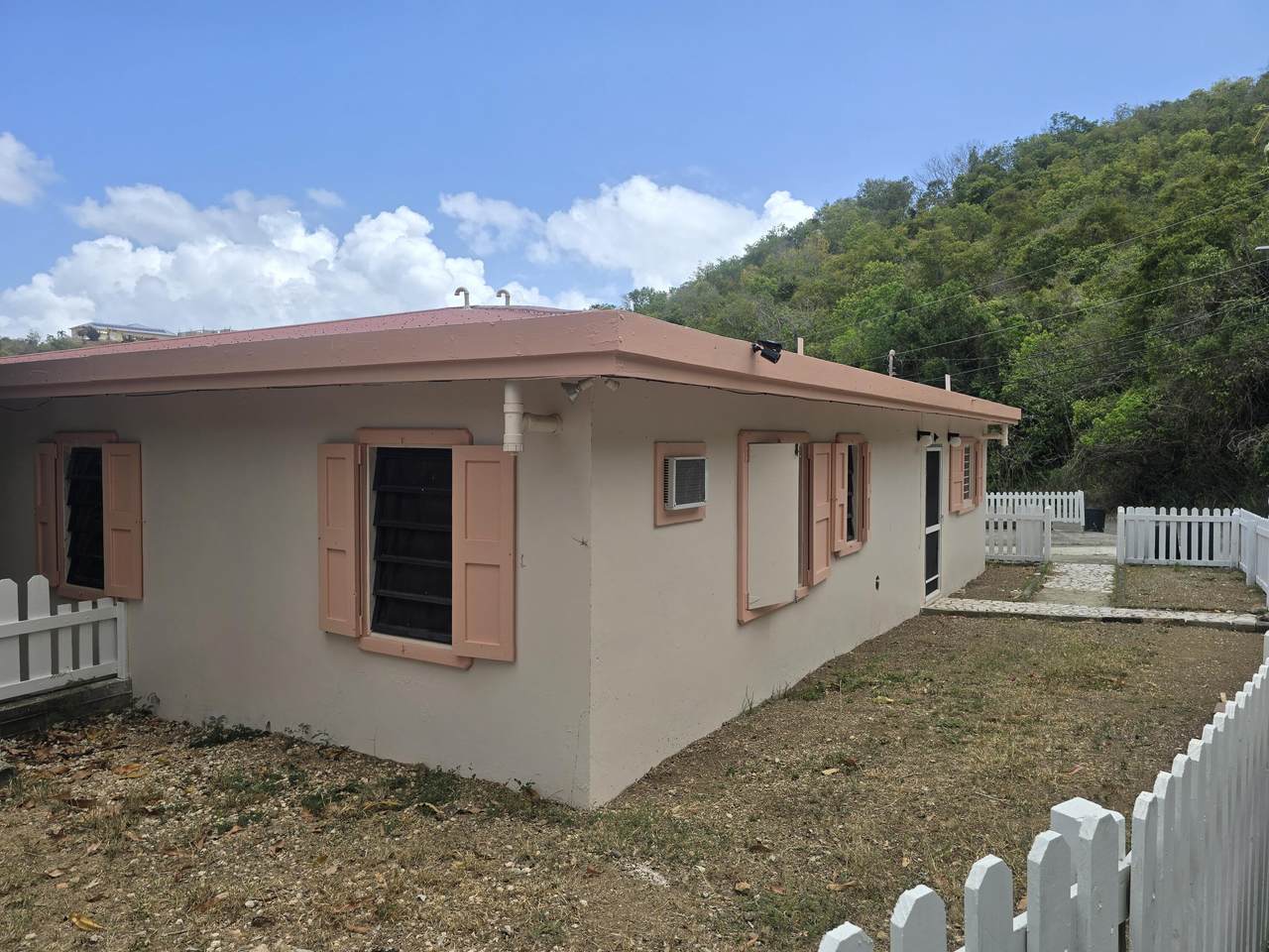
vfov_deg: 58.9
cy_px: 476
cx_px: 634
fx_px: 843
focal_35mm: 23
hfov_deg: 73.9
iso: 12
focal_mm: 6.3
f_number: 1.7
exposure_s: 1/633
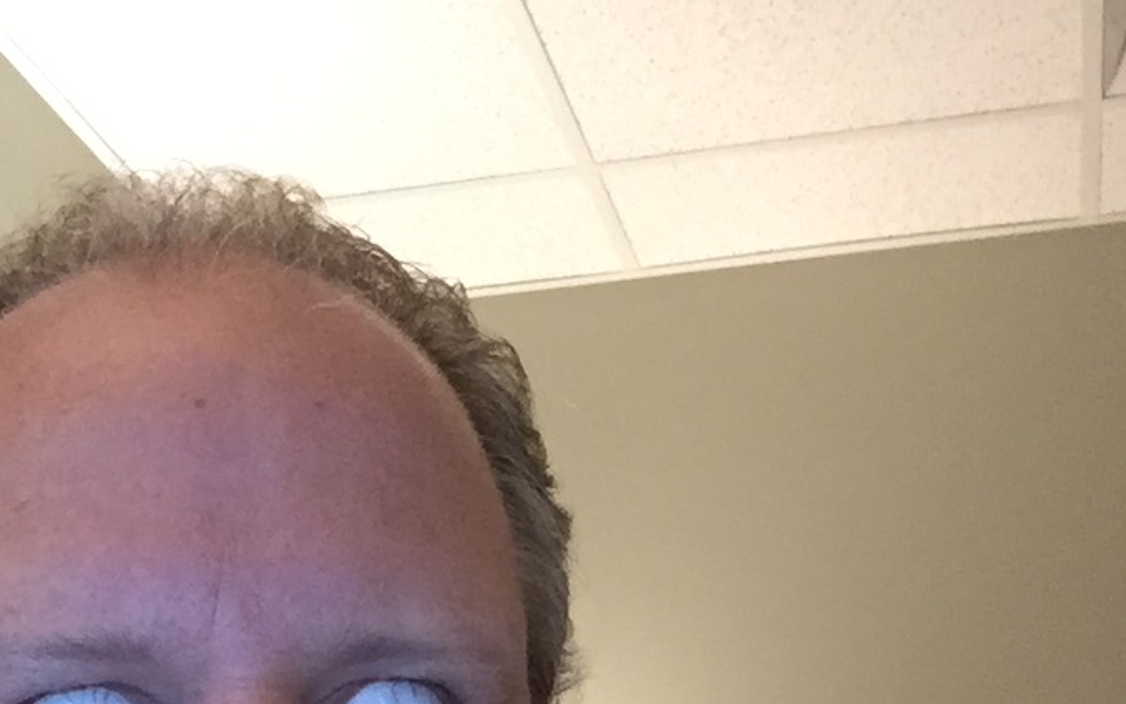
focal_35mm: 62
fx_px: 1903
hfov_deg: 32.6
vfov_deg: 20.5
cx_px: 344
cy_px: 661
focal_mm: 2.65
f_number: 2.2
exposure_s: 1/30
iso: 320
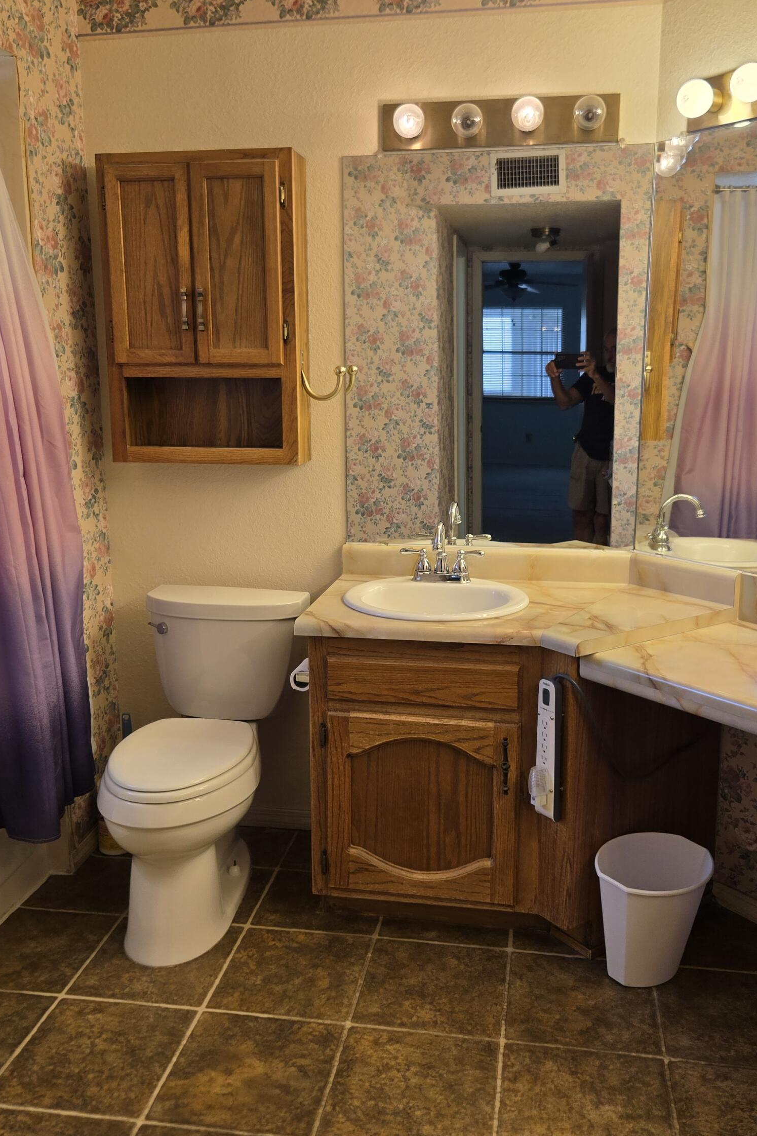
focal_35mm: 32
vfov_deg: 58.7
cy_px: 569
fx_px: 1009
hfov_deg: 41.1
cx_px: 367
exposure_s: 1/120
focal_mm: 5.4
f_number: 1.8
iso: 64
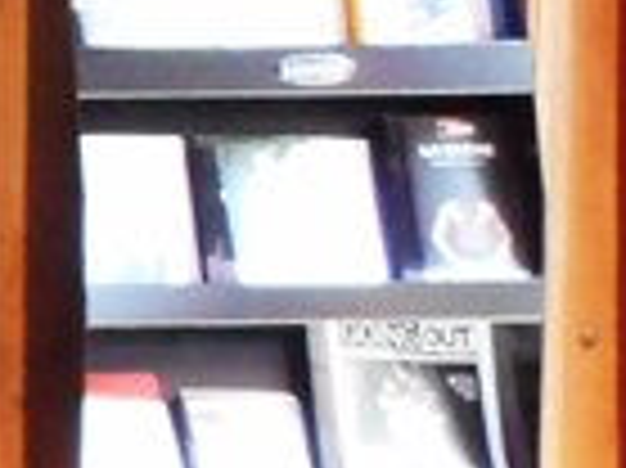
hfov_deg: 8.3
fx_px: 3325
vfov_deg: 8.1
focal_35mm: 184
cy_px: 194
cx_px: -1486
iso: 400
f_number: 3.7
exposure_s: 1/20
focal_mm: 4.5
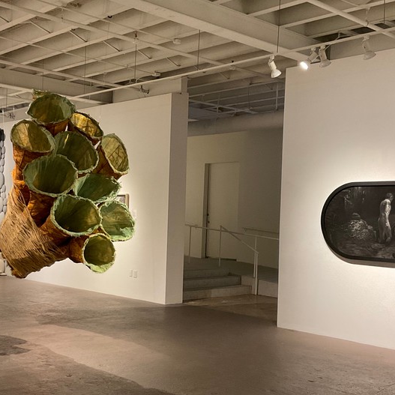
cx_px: 157
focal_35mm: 49
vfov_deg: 34.6
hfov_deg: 34.6
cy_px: 223
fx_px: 633
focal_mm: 3
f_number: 1.8
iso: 125
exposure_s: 1/50
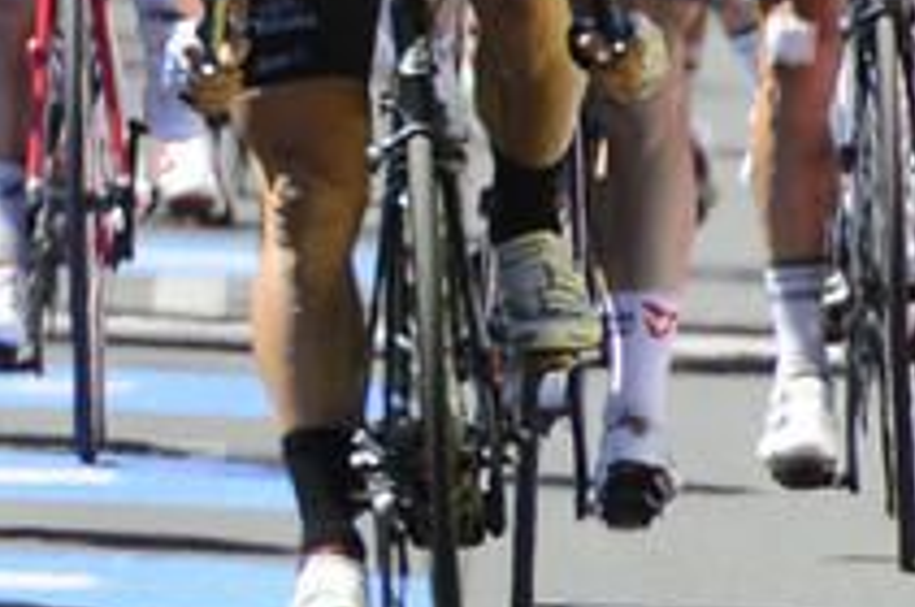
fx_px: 57683
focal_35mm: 2273
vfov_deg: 0.6
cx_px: -1683
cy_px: -212
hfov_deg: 0.9
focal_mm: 400
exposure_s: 1/1000
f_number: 9
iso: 800
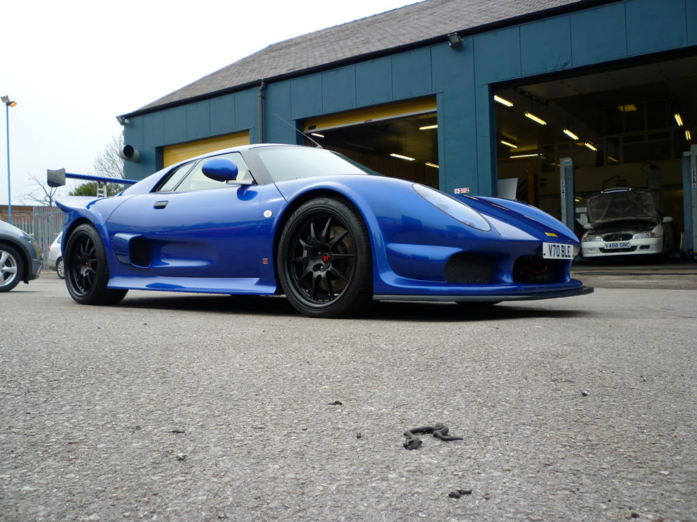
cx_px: 348
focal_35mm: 29
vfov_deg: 48.2
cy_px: 261
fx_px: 584
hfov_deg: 61.7
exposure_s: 1/200
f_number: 3.3
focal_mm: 5.2
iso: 80
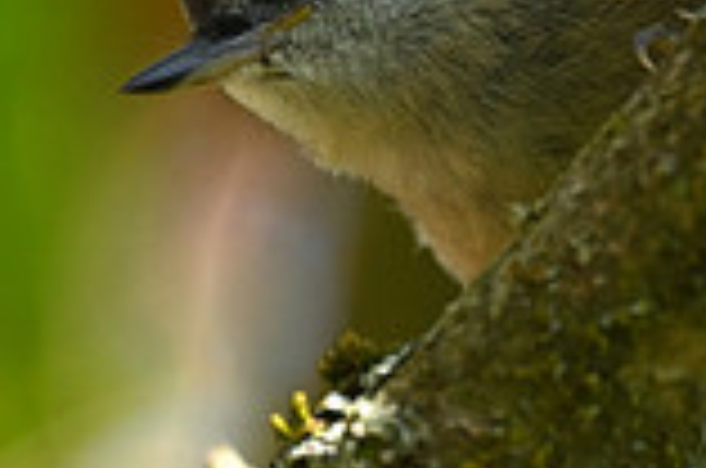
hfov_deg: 0.9
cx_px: 863
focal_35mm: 2223
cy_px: 218
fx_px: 43507
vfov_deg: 0.6
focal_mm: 600
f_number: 6.3
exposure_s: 1/640
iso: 800
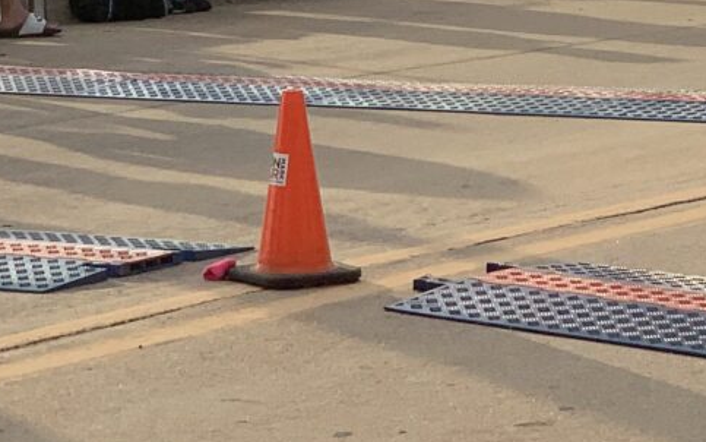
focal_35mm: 219
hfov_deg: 9.5
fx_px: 4214
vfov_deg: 5.9
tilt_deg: +0.4
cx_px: 595
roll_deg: +0.0
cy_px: -429
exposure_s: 1/1065
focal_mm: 6
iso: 16
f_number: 2.4
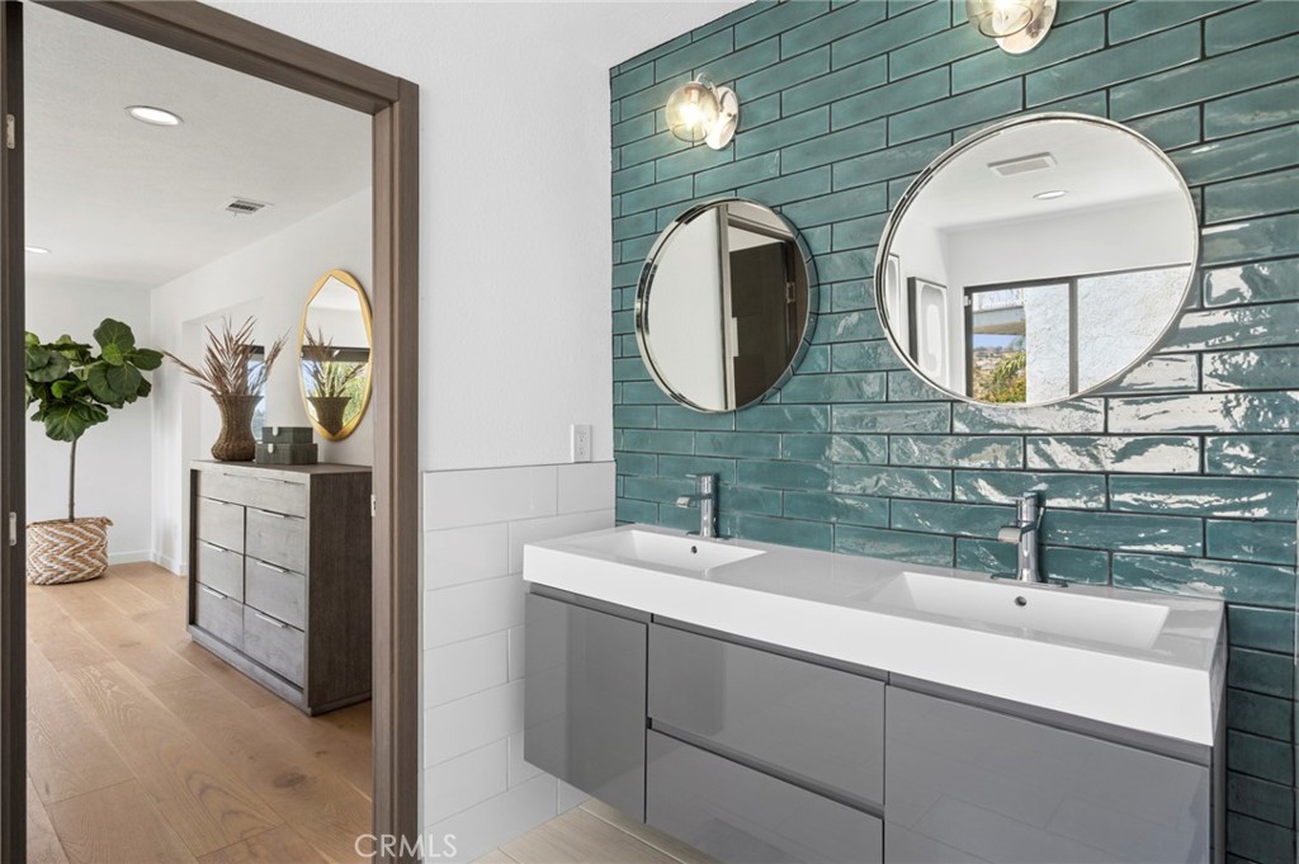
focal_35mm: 19
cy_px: 432
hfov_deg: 87.0
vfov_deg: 64.5
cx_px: 650
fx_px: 685
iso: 200
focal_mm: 19
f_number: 9
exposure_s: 1/5
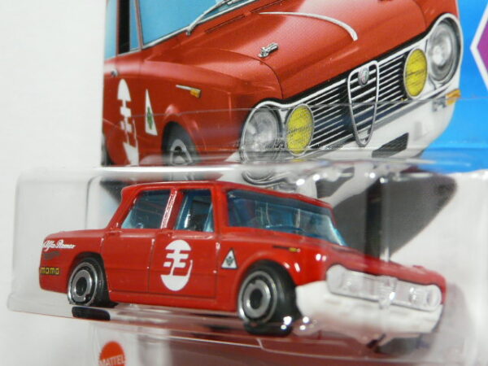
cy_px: 183
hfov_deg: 17.0
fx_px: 1635
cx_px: 244
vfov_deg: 12.8
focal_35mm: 116
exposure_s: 1/50
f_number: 3.2
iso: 125
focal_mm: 12
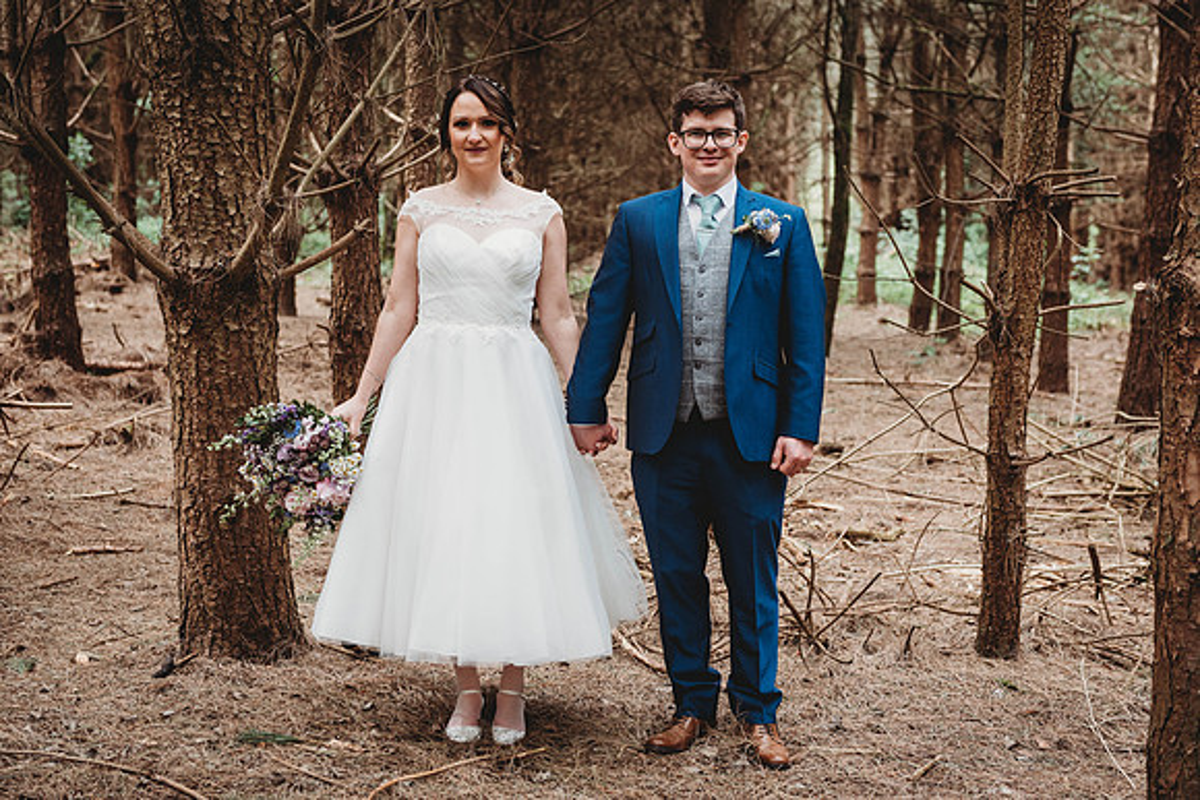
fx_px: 1834
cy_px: 400
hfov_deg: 36.2
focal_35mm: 55
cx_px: 600
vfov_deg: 24.6
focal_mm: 55
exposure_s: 1/200
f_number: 3.5
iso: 720
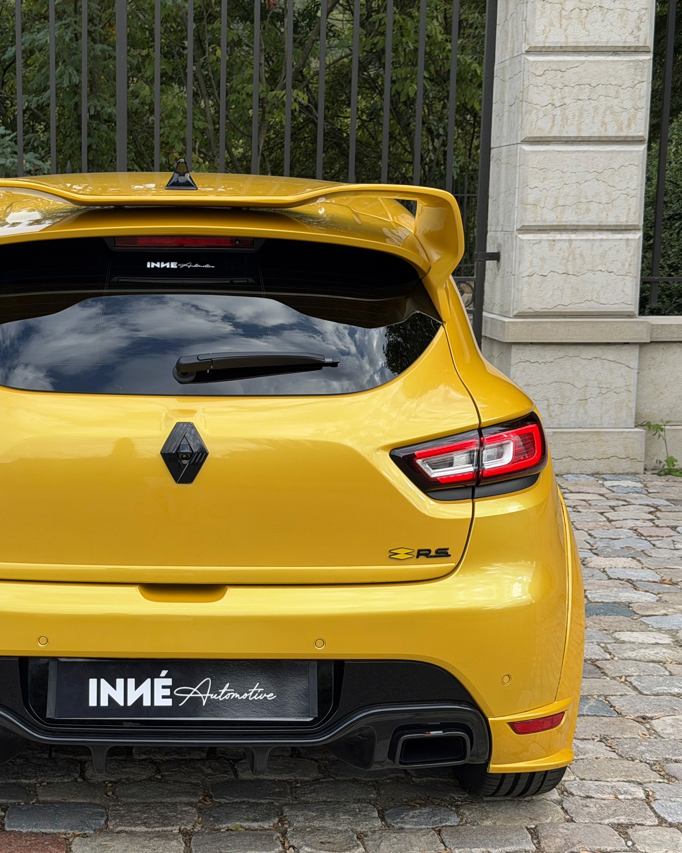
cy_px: 429
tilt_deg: -8.9
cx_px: 170
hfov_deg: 24.0
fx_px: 1590
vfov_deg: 30.0
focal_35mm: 63
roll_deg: -0.1
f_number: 1.78
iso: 64
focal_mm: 6.76
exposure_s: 1/778
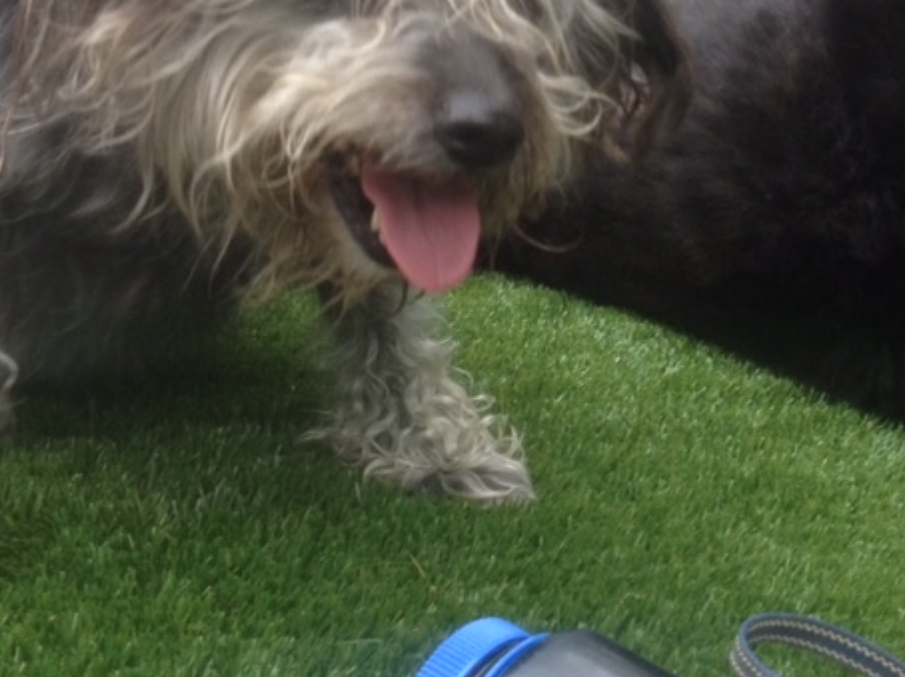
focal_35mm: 99
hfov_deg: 19.6
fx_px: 2586
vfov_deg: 14.7
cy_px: 42
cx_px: 733
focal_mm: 4.28
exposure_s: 1/175
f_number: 2.4
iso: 50
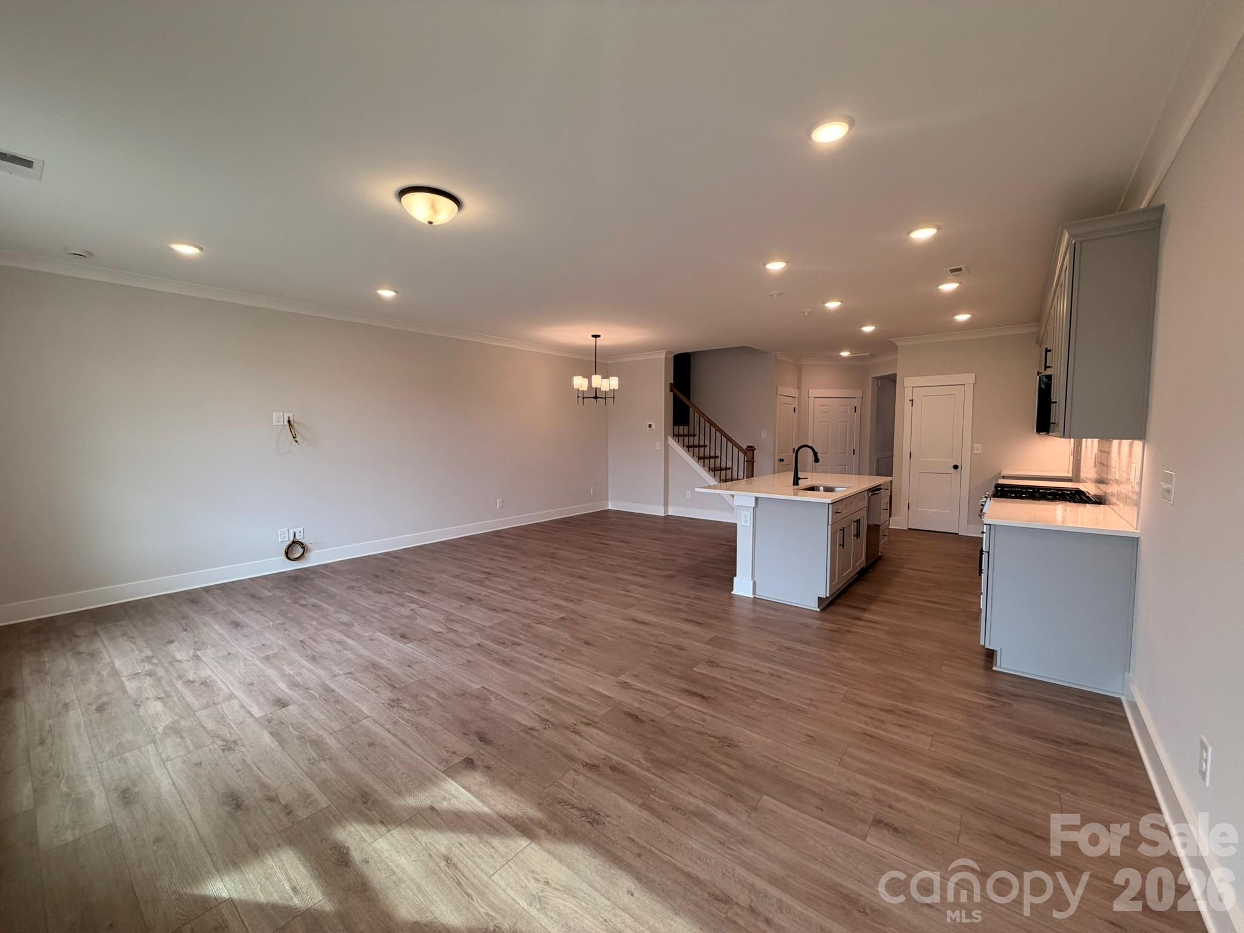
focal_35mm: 14
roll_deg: -0.5
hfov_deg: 102.1
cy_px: 466
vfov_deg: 85.7
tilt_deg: -3.5
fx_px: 503
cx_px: 622
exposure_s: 1/120
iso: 125
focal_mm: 2.22
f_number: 2.2
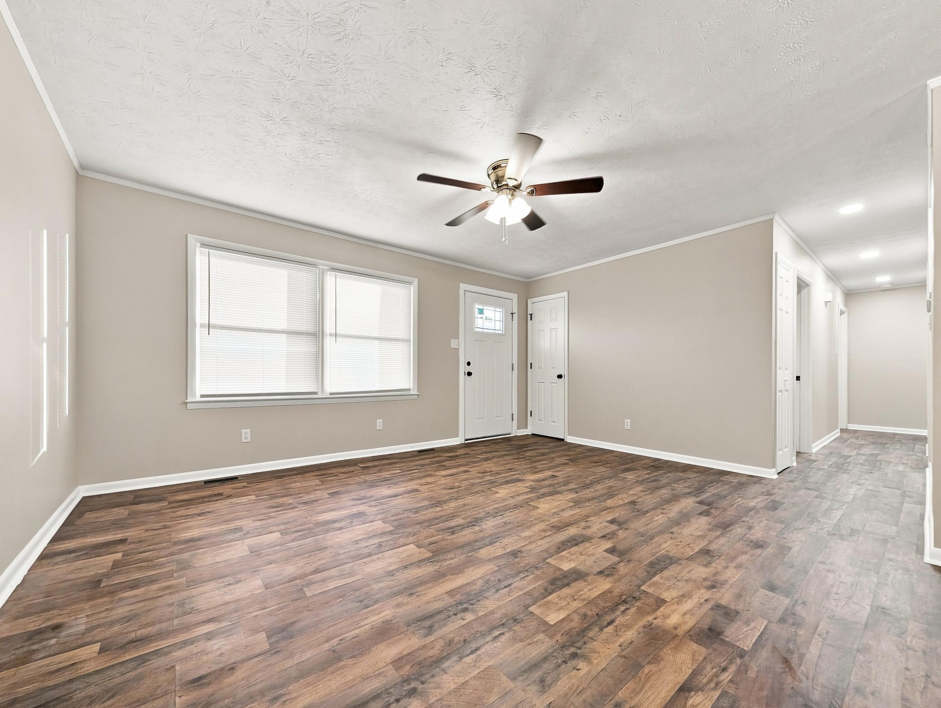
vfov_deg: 94.6
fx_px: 327
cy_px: 354
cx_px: 470
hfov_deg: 110.5
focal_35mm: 12
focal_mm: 2
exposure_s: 1/120
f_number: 1.7
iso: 63
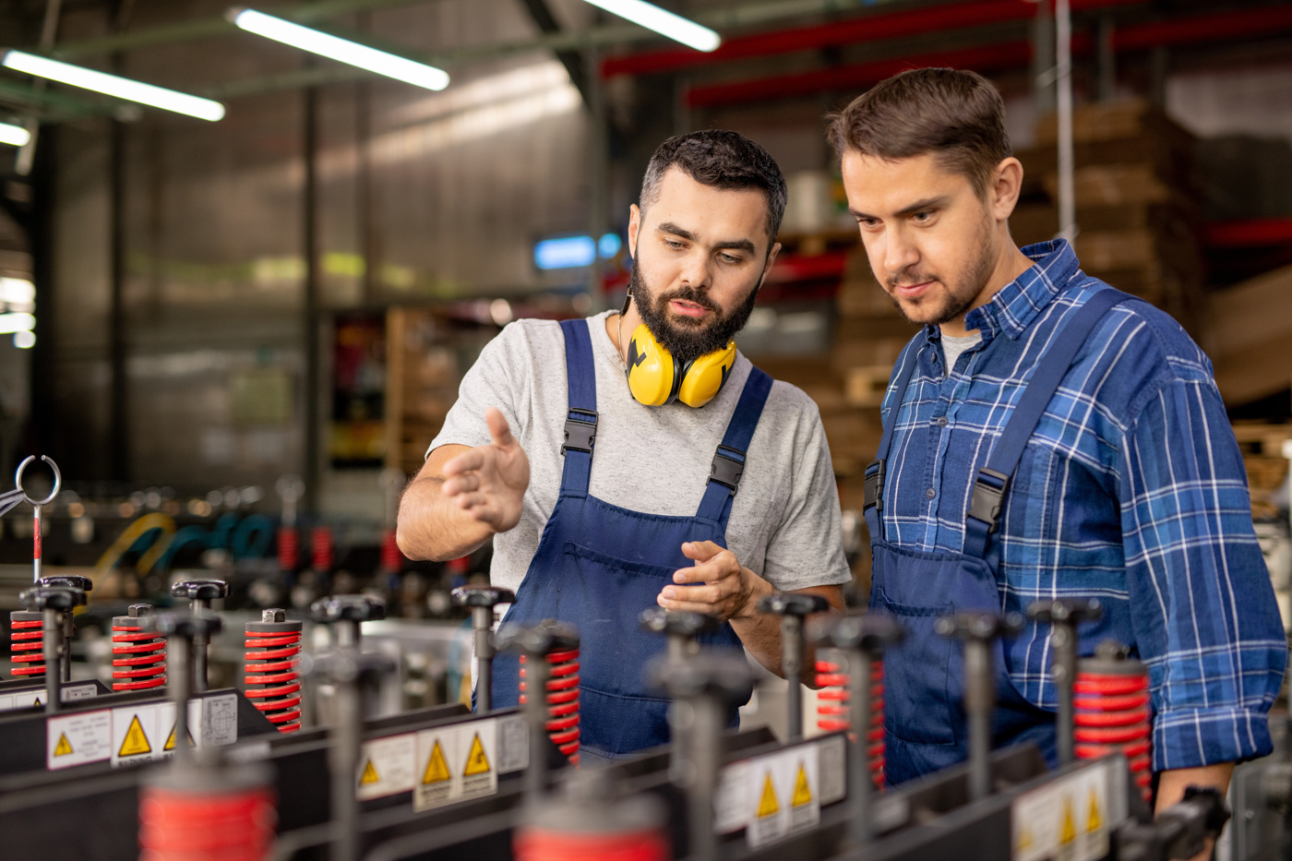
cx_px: 646
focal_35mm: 50
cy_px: 430
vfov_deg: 27.0
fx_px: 1794
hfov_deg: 39.6
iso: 500
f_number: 2.2
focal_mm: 50
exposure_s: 1/160
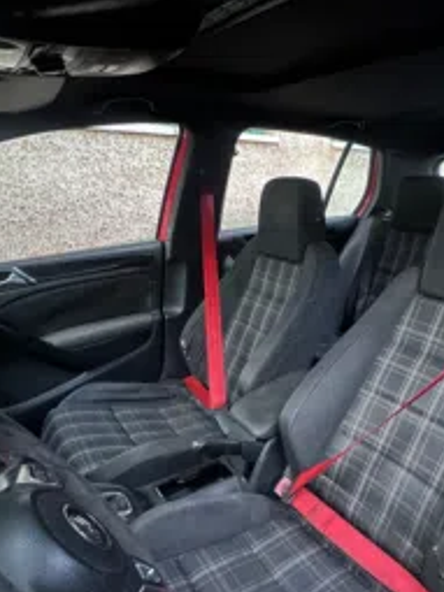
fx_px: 377
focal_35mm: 22
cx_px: 321
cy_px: 371
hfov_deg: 58.5
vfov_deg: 75.0
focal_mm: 2.22
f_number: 2.2
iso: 1250
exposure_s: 1/12
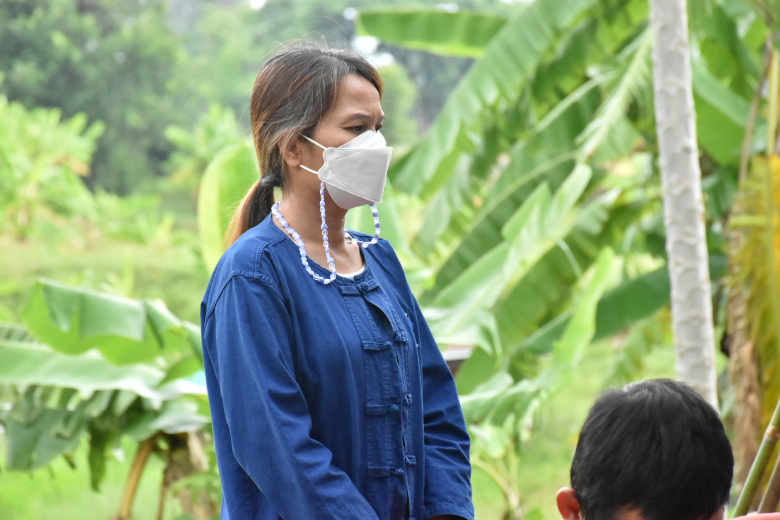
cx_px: 390
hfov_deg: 11.8
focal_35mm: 174
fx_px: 3770
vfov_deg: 7.9
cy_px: 260
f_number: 8
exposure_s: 1/1000
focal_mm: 116
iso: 3200
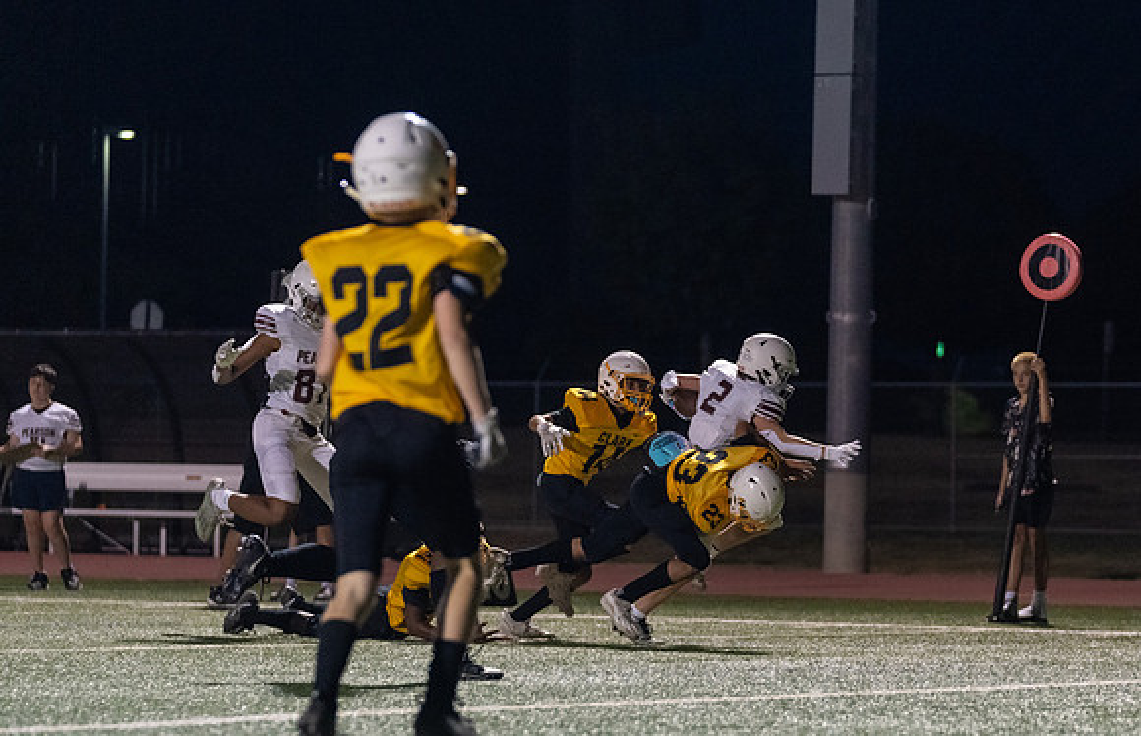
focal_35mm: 178
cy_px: 466
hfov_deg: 11.6
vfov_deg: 7.5
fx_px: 5600
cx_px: 699
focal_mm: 132
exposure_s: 1/1000
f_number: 3.2
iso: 6400
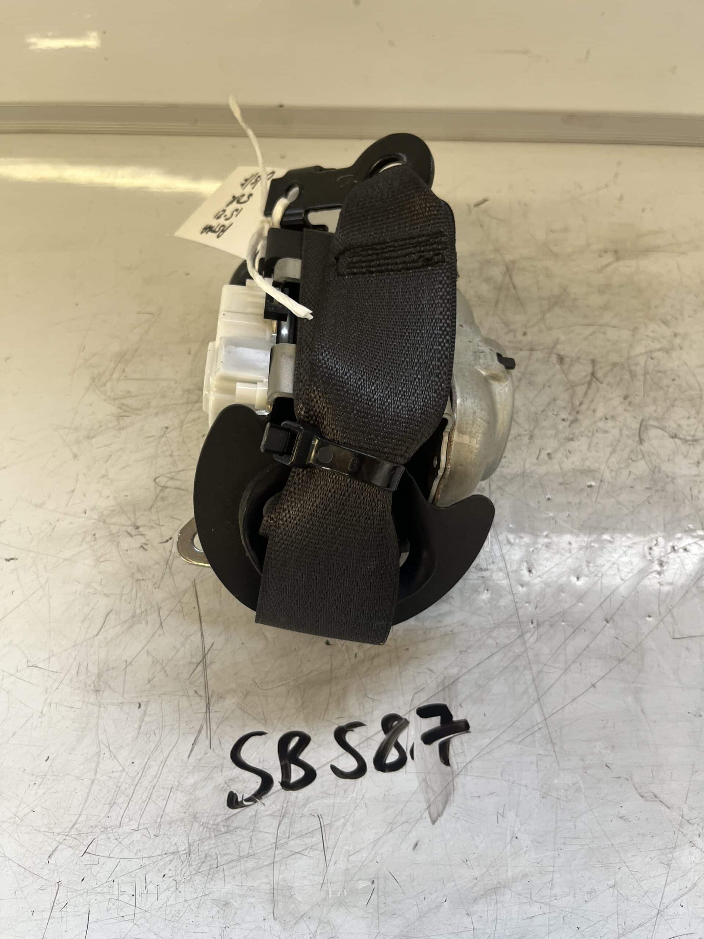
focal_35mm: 26
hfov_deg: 53.1
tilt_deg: -58.7
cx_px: 352
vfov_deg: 67.3
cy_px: 470
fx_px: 705
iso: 125
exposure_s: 1/121
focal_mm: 5.1
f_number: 1.6
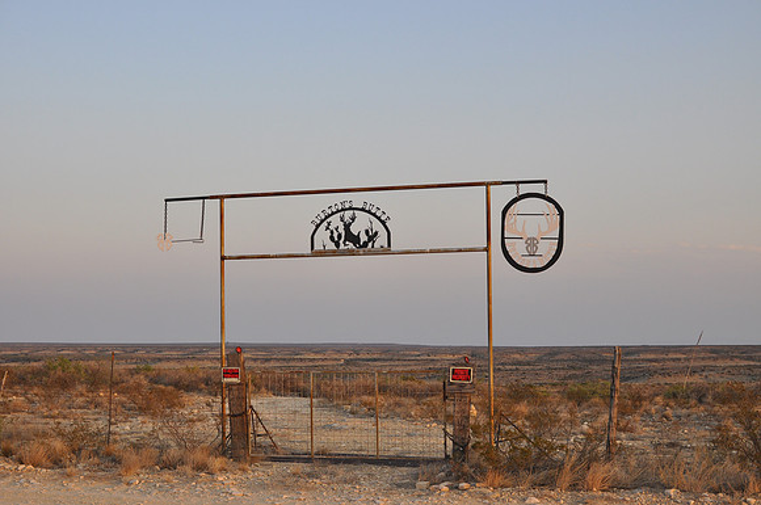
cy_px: 252
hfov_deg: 37.9
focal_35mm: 52
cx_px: 380
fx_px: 1108
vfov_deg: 25.7
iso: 400
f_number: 5
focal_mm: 35
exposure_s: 1/100
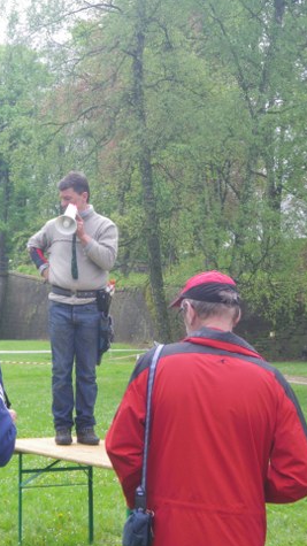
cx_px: 74
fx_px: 1318
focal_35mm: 91
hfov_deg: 13.2
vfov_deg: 23.4
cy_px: 275
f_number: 4.6
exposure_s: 1/80
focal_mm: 11.1
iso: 64
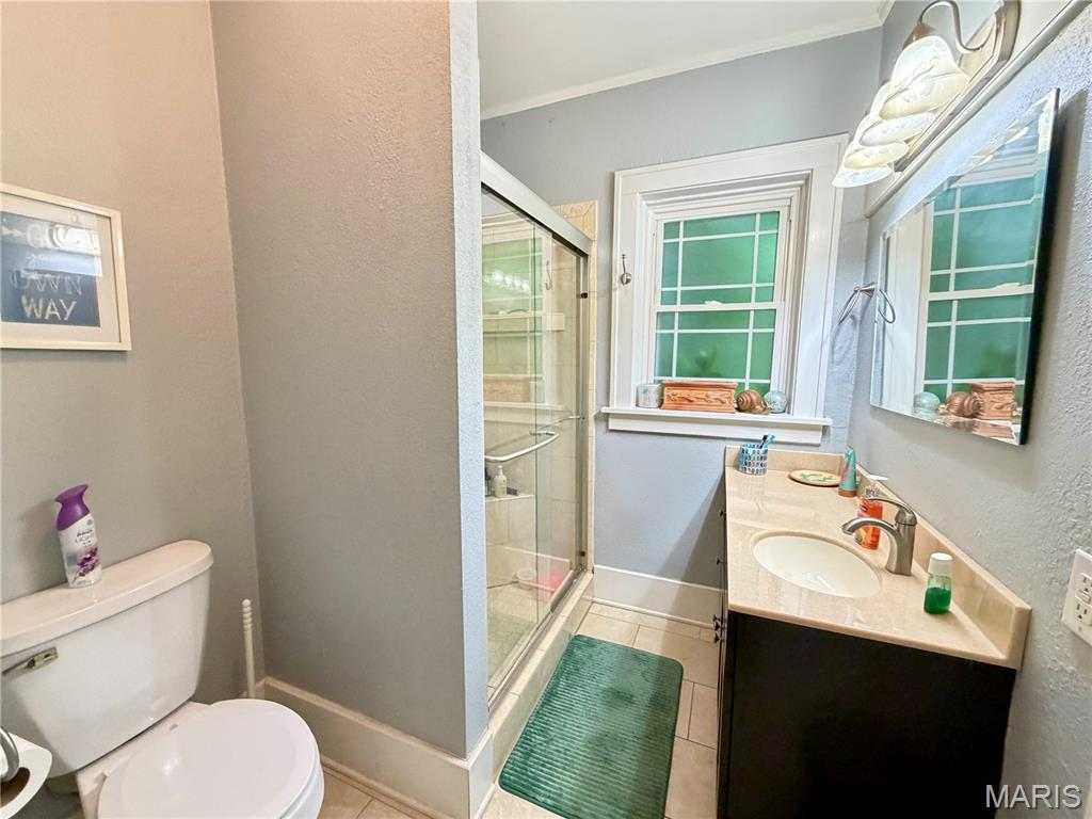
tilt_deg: -6.8
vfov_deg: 85.7
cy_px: 410
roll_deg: -0.1
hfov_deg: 102.1
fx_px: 442
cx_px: 546
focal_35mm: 14
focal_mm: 2.22
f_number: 2.2
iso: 500
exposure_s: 1/60
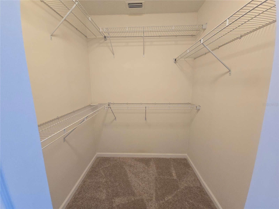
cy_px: 104
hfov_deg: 106.2
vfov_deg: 89.9
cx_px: 140
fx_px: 105
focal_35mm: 13
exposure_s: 1/60
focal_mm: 2.2
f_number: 2.2
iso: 160
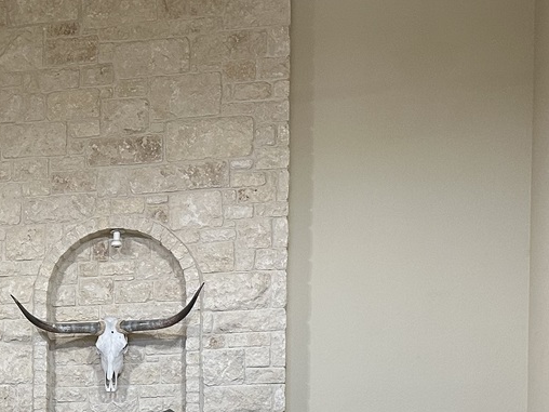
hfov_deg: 27.3
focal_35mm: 68
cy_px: 567
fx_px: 1078
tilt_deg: -3.4
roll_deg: +0.2
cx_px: 31
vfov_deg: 19.5
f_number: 1.78
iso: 250
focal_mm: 6.86
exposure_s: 1/60
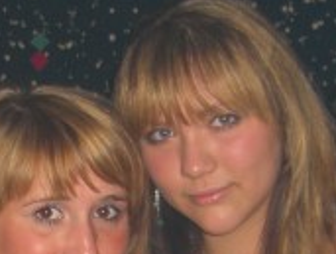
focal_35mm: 133
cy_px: 315
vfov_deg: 11.0
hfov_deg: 14.7
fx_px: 1294
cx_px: 71
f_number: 2.8
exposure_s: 1/60
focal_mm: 7.9
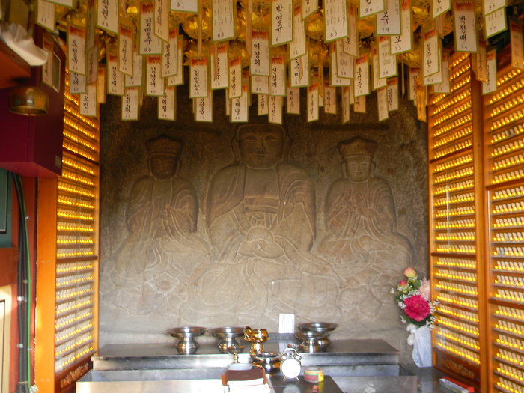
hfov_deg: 51.4
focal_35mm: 36
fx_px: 545
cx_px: 262
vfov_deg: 39.7
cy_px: 196
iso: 80
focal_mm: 6.4
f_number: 3.7
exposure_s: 1/9
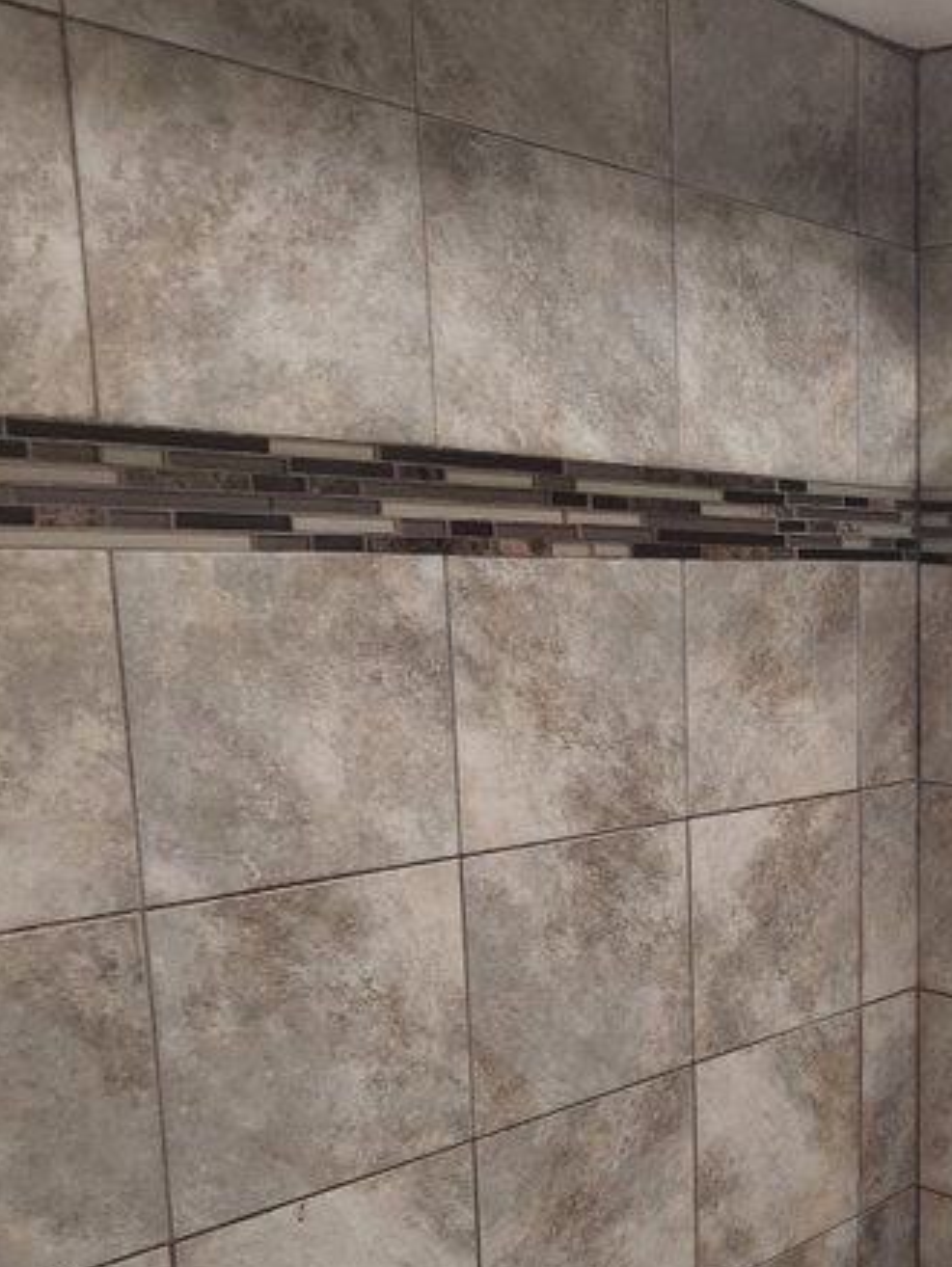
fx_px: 1539
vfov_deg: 44.1
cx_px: 1097
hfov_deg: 30.1
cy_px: 856
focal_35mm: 42
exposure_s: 1/120
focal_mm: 5.4
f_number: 1.8
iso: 320
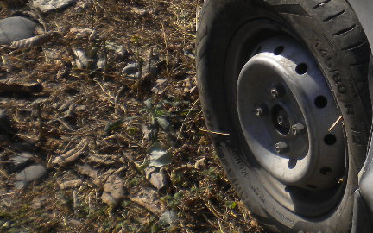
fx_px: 895
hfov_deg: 22.0
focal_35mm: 88
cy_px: 73
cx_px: 432
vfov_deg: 14.8
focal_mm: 6.3
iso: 80
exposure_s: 1/626
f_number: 4.6
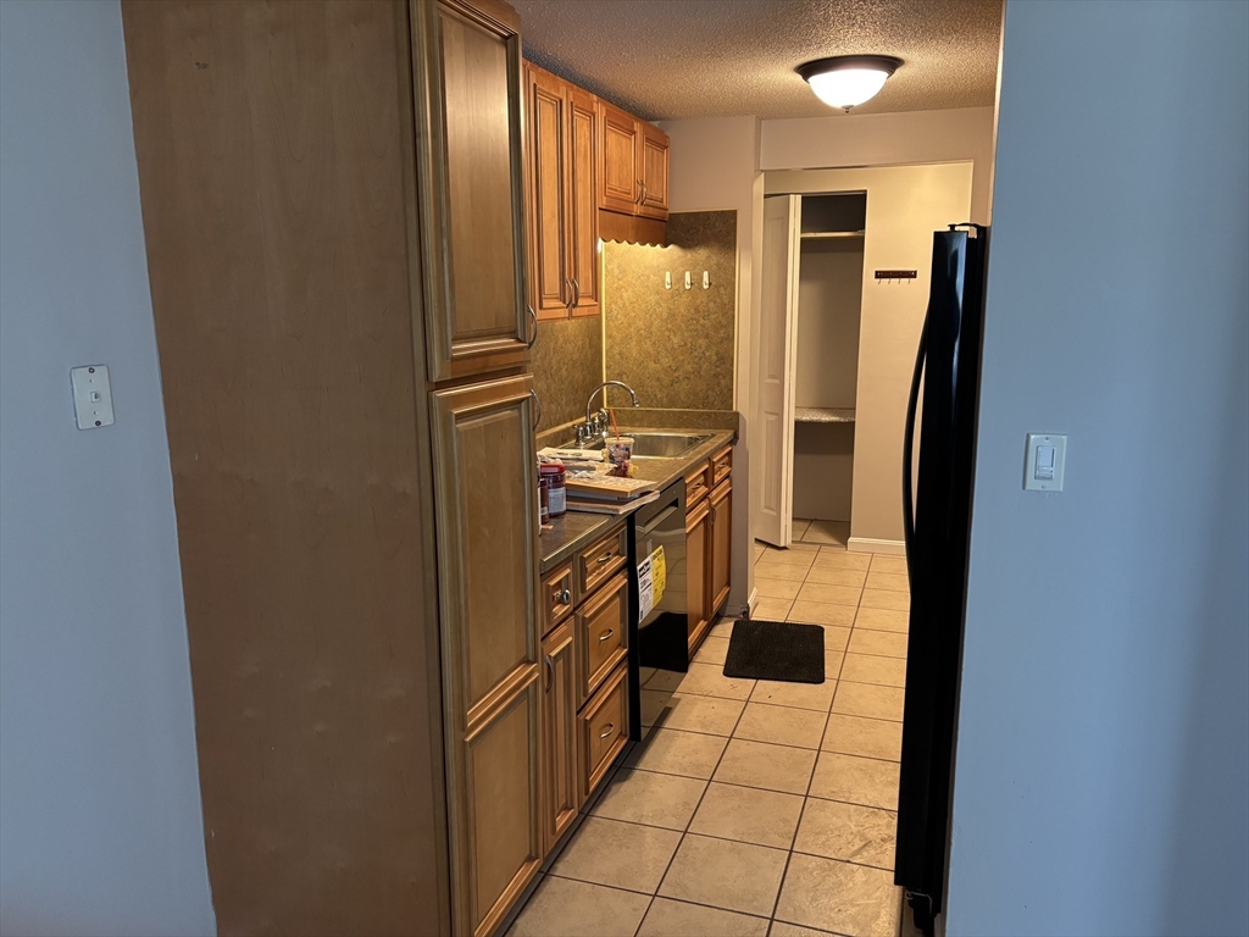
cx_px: 624
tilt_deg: -11.1
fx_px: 938
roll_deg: +0.2
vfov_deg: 53.1
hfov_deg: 67.3
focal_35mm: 26
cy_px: 468
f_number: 1.6
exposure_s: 1/60
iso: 320
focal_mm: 5.96
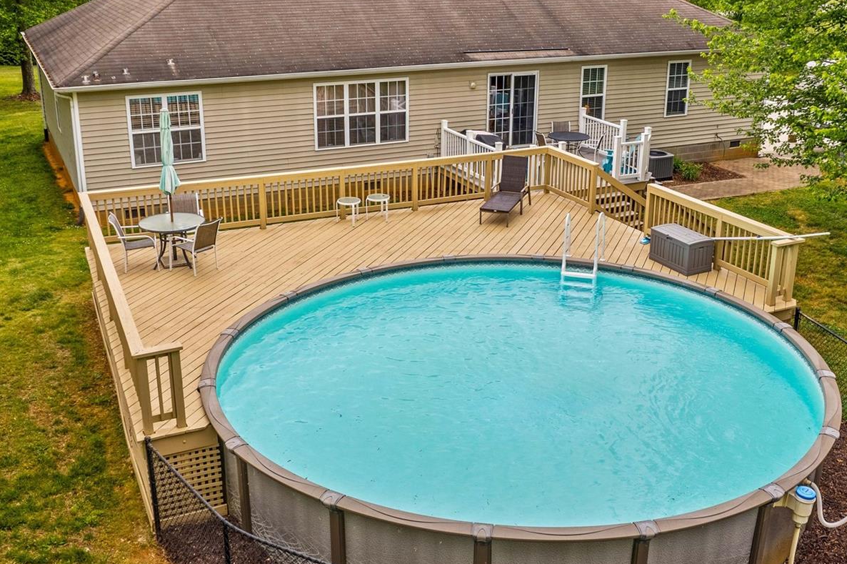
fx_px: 893
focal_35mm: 38
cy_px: 242
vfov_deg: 34.9
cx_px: 445
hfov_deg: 50.7
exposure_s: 1/400
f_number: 2.8
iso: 100
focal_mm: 8.38
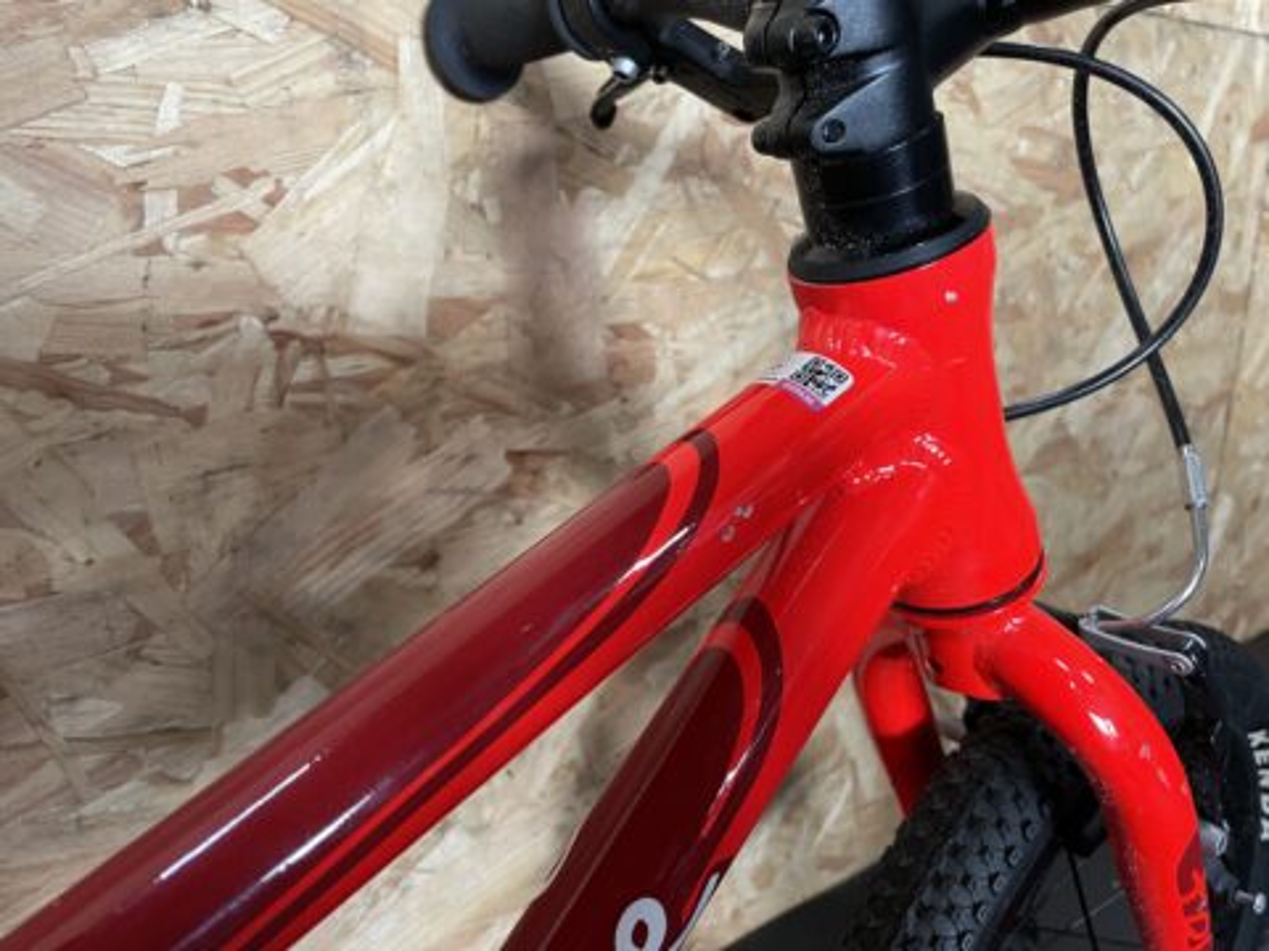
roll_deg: +1.2
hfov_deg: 67.3
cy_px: 476
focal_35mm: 26
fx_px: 953
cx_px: 634
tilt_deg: -16.9
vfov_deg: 53.1
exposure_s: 1/60
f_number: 1.6
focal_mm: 4.2
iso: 320
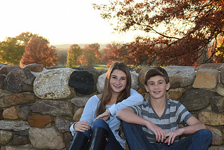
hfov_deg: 22.6
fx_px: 560
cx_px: 117
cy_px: 98
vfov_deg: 15.2
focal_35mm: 90
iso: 640
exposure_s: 1/160
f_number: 9
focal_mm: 55
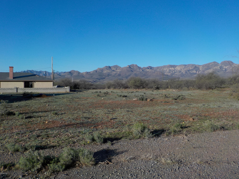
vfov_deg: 46.8
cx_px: 120
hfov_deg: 60.0
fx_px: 207
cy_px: 90
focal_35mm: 30
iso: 125
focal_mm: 4.1
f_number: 3.3
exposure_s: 1/1250
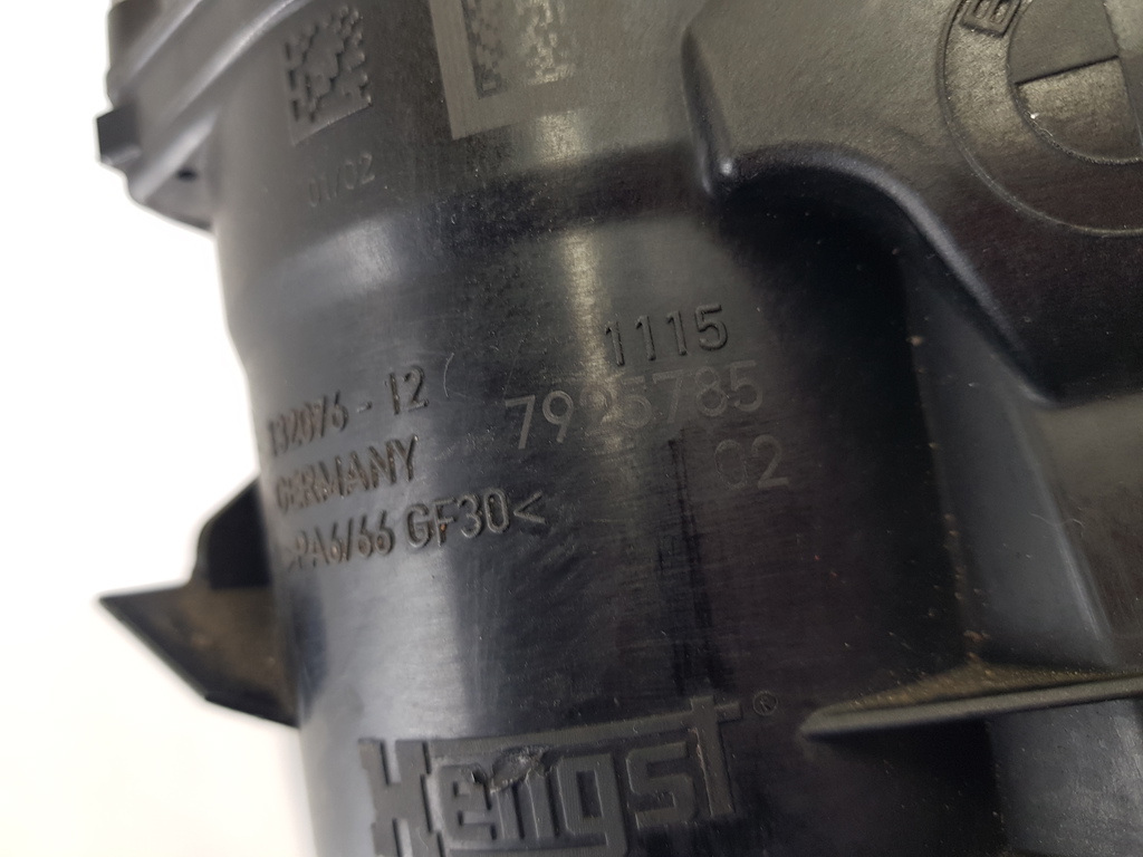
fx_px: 859
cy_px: 428
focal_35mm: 26
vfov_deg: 53.1
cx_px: 572
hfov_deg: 67.3
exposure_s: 1/50
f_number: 1.7
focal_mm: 4.2
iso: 50
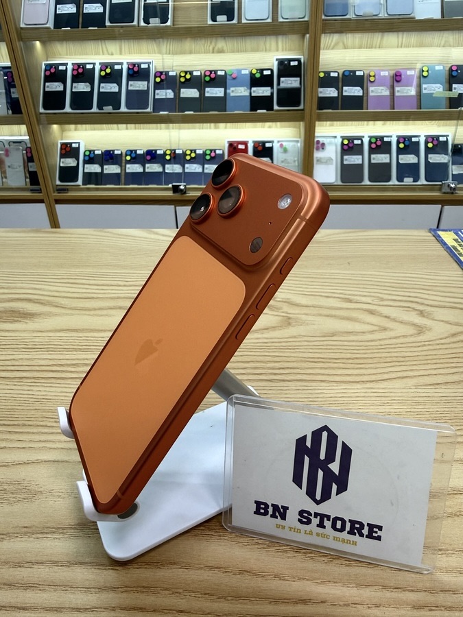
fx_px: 428
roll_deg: +0.1
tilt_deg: -27.8
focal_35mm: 24
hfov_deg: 56.8
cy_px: 308
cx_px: 232
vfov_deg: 71.6
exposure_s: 1/120
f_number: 2.2
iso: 80
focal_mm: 2.22
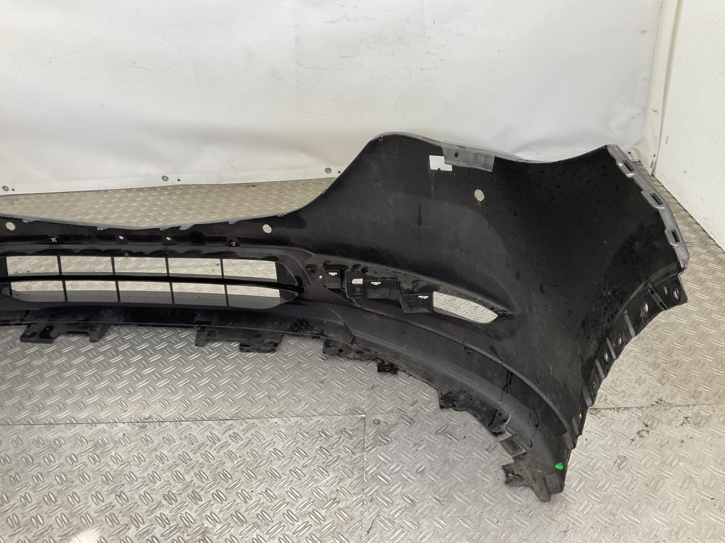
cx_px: 362
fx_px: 607
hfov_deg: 61.7
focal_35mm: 29
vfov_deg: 48.2
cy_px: 272
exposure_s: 1/100
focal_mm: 3
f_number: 1.8
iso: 25
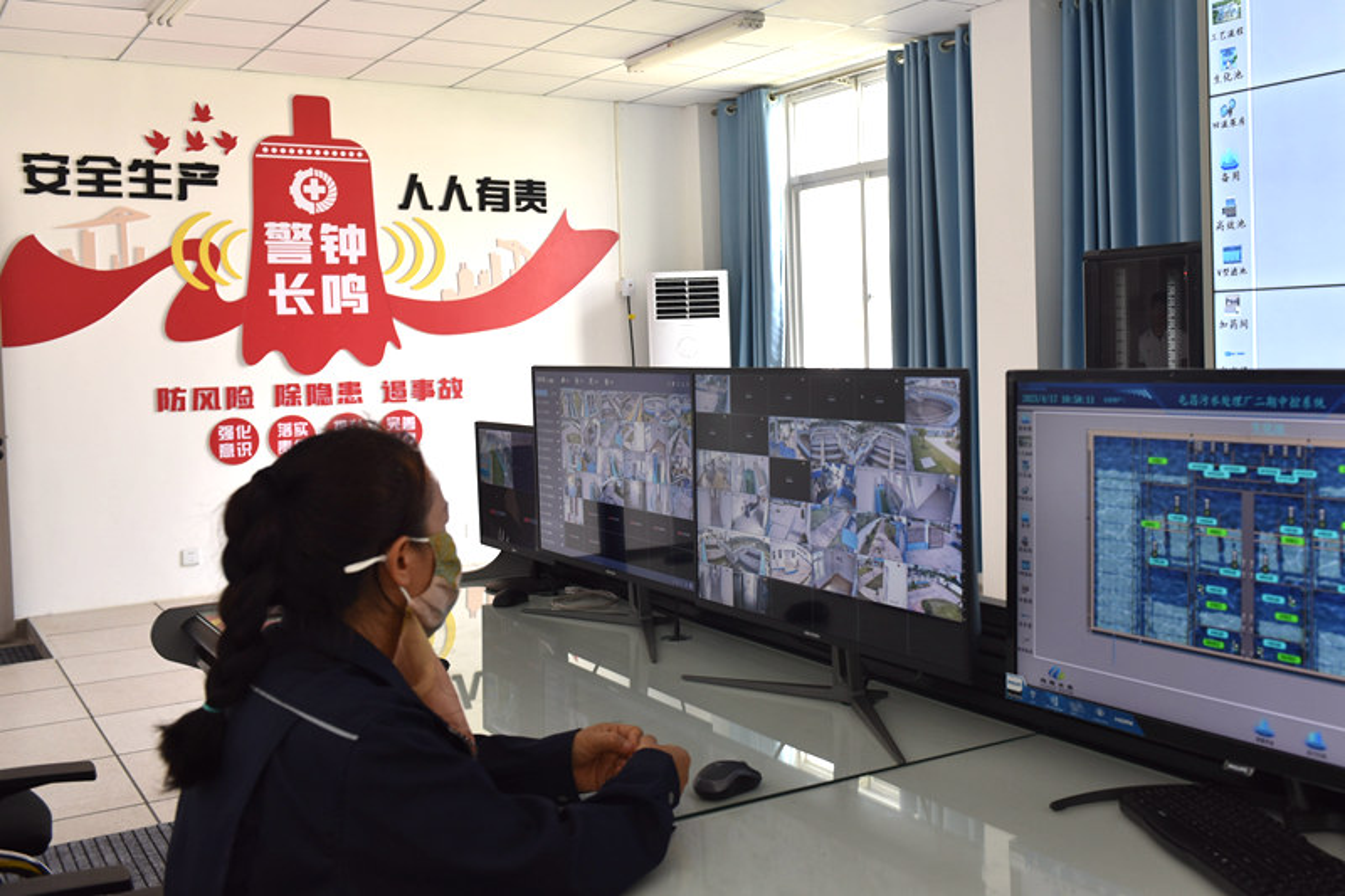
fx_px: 1195
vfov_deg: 41.1
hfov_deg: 58.7
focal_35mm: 32
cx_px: 672
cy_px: 448
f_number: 5
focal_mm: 32
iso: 400
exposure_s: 1/100
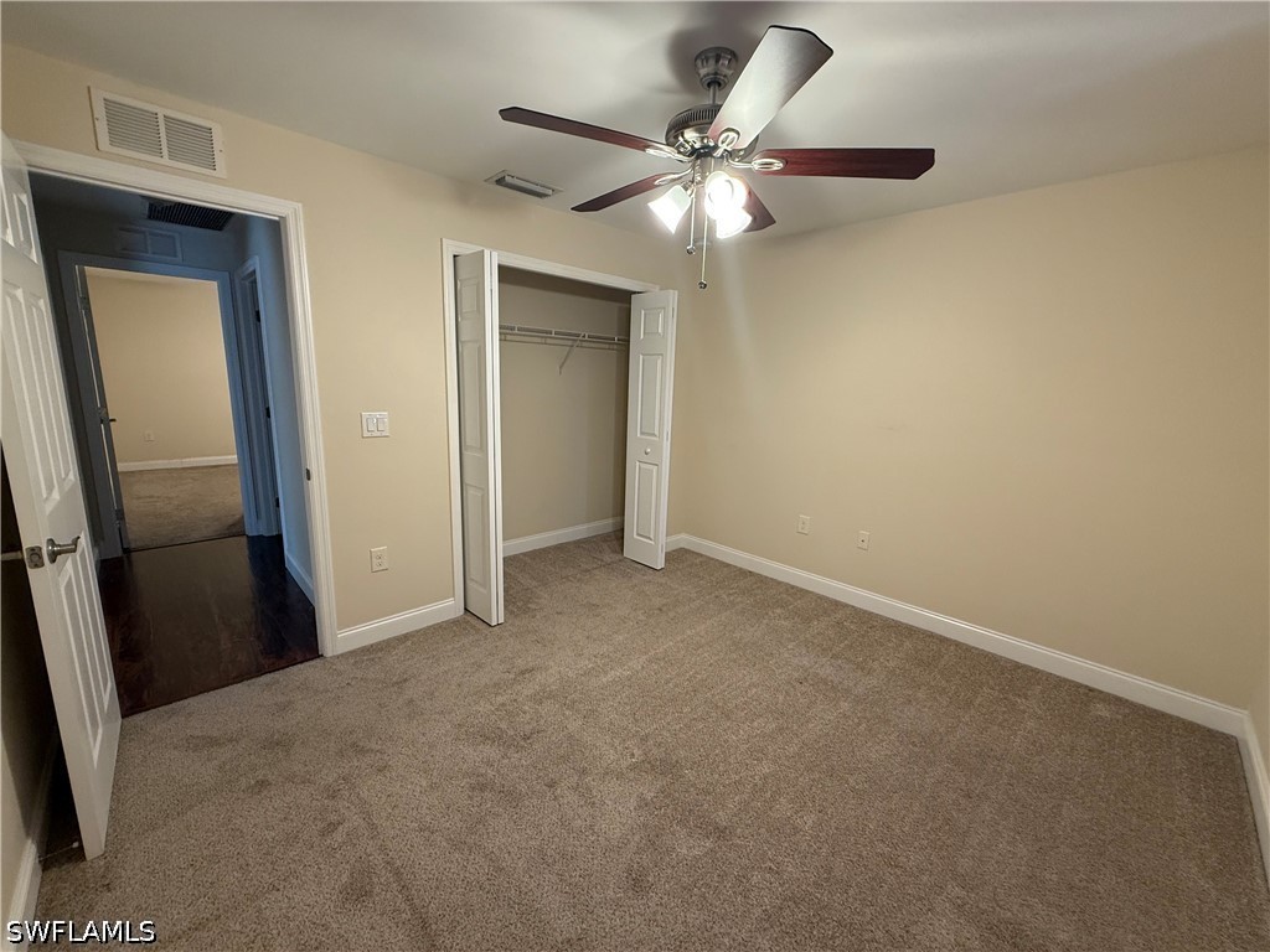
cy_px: 476
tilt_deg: -10.7
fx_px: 514
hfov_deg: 102.1
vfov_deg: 85.7
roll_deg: -2.1
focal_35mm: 14
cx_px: 635
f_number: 2.2
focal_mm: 2.22
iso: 200
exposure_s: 1/60
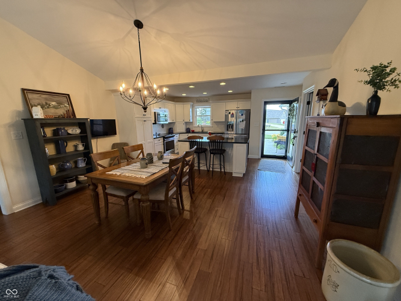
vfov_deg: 85.7
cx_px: 200
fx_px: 162
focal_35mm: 14
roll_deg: +1.2
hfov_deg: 102.1
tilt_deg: -11.2
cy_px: 150
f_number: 2.2
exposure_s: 1/120
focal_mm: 2.22
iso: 400
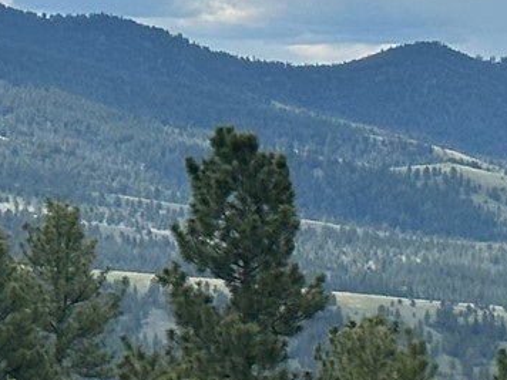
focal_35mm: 276
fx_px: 4042
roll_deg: -0.3
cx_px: 356
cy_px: 185
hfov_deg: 7.2
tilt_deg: -1.3
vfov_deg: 5.4
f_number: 1.78
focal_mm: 6.86
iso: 64
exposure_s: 1/6211
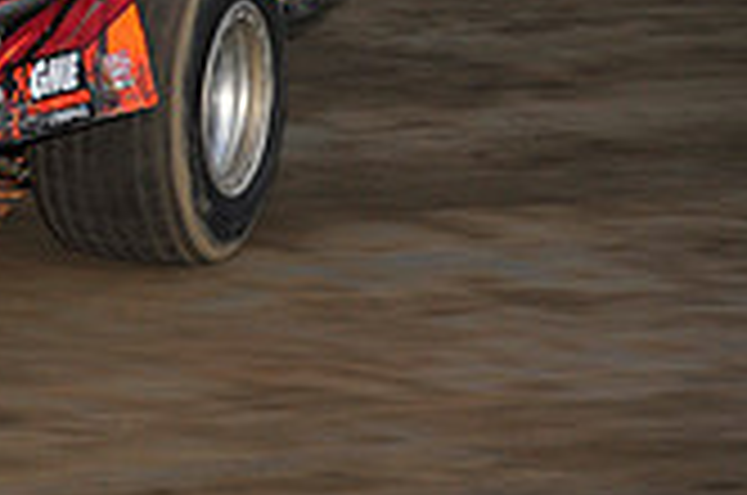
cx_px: -495
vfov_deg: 2.5
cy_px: -166
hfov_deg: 3.8
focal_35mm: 542
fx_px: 11225
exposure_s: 1/320
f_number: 6.3
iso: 640
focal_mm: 155
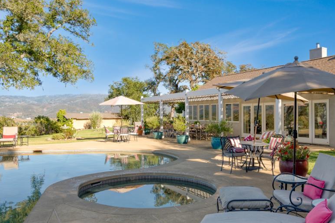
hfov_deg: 60.0
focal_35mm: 31
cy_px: 116
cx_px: 193
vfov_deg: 42.3
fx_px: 288
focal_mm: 16
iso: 100
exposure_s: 1/40
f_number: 8
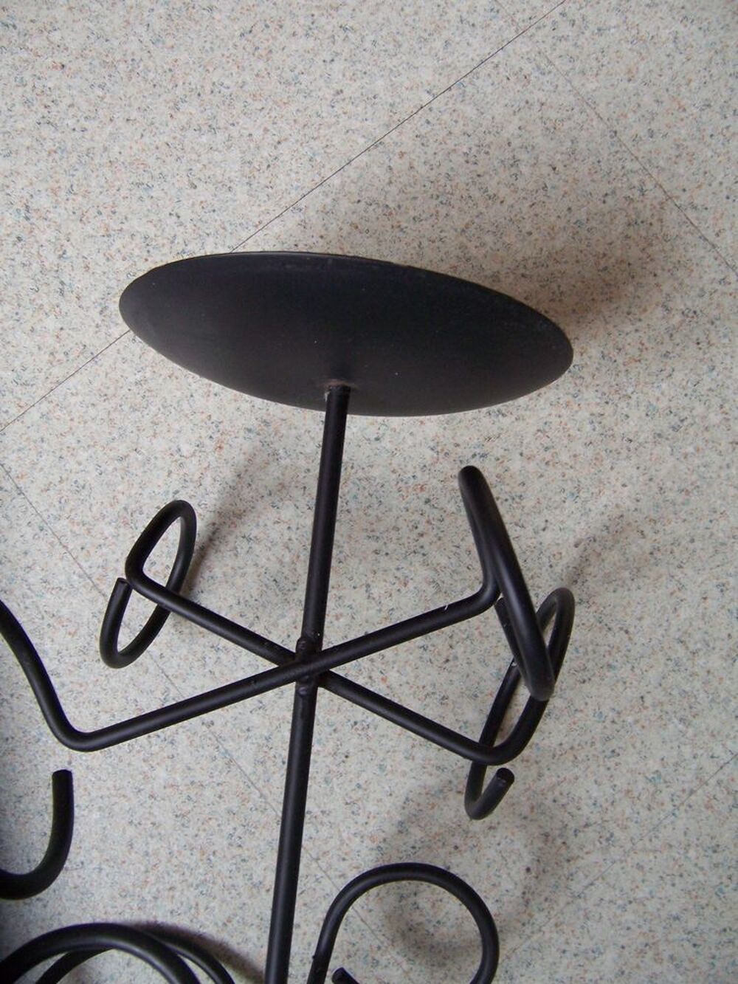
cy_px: 492
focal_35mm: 33
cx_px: 369
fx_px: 938
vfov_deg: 55.3
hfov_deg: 43.0
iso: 140
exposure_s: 1/30
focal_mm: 5.5
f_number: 3.4
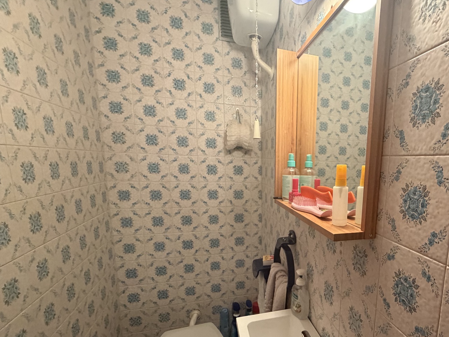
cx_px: 314
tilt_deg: -10.6
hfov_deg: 75.5
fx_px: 272
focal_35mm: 21
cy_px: 212
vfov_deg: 62.5
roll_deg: -1.7
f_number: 2.2
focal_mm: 2.22
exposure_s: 1/50
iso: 640
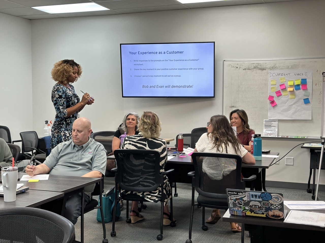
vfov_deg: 30.3
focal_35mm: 48
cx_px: 162
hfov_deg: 39.7
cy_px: 122
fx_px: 451
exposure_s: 1/60
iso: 64
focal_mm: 6.86
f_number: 1.78
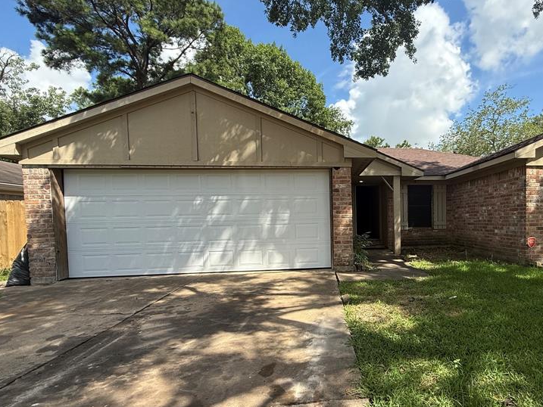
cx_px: 360
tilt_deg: -1.1
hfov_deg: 79.1
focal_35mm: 20
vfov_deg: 65.8
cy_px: 228
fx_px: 314
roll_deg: +0.8
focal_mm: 2.22
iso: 64
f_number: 2.2
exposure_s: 1/1087
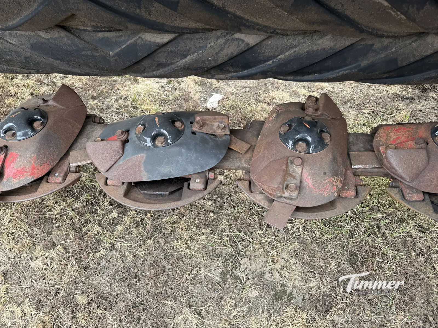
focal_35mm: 24
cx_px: 219
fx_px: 304
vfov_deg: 56.8
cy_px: 164
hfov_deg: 71.6
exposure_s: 1/185
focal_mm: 6.76
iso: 64
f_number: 1.78
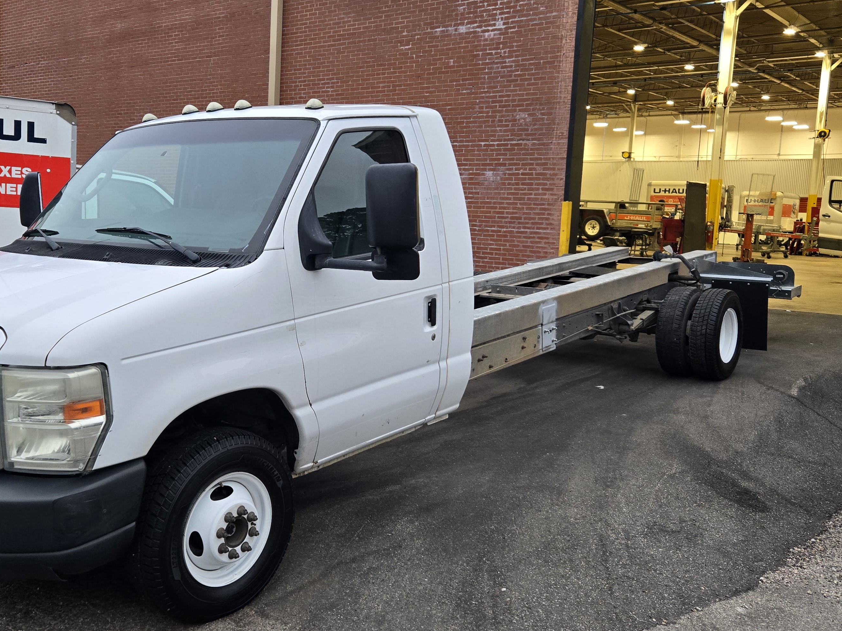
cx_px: 324
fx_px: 851
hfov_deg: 52.2
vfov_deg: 40.7
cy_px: 296
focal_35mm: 35
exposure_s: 1/180
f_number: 1.8
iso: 160
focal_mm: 5.4
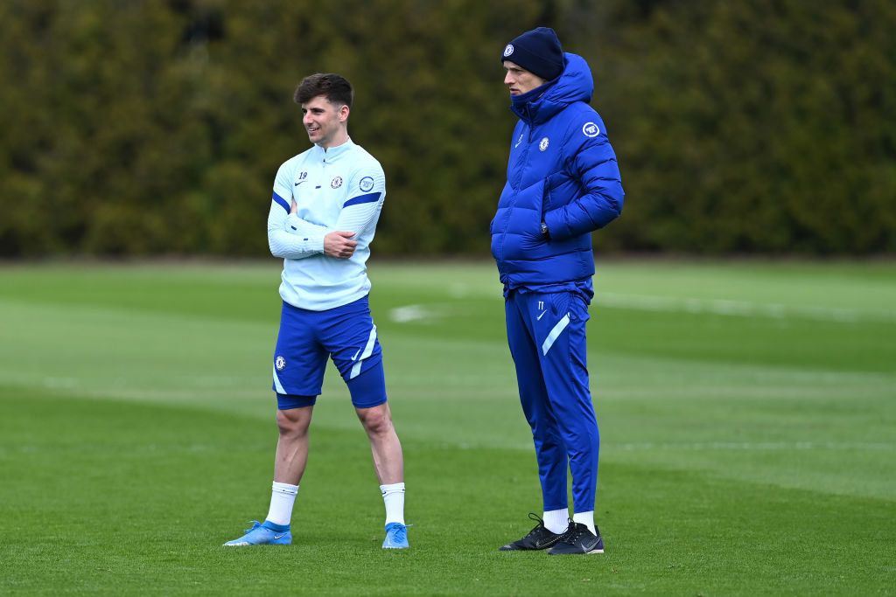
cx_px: 448
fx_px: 9956
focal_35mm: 400
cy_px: 298
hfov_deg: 5.2
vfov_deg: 3.4
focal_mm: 400
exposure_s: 1/2000
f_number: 4
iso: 400
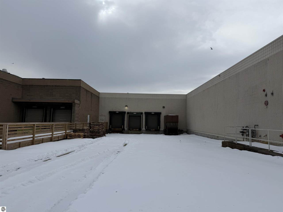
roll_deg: -1.6
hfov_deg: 71.6
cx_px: 142
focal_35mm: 24
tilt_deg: +4.3
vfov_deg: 56.8
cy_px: 106
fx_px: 196
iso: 80
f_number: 1.78
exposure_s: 1/8130
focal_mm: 6.76
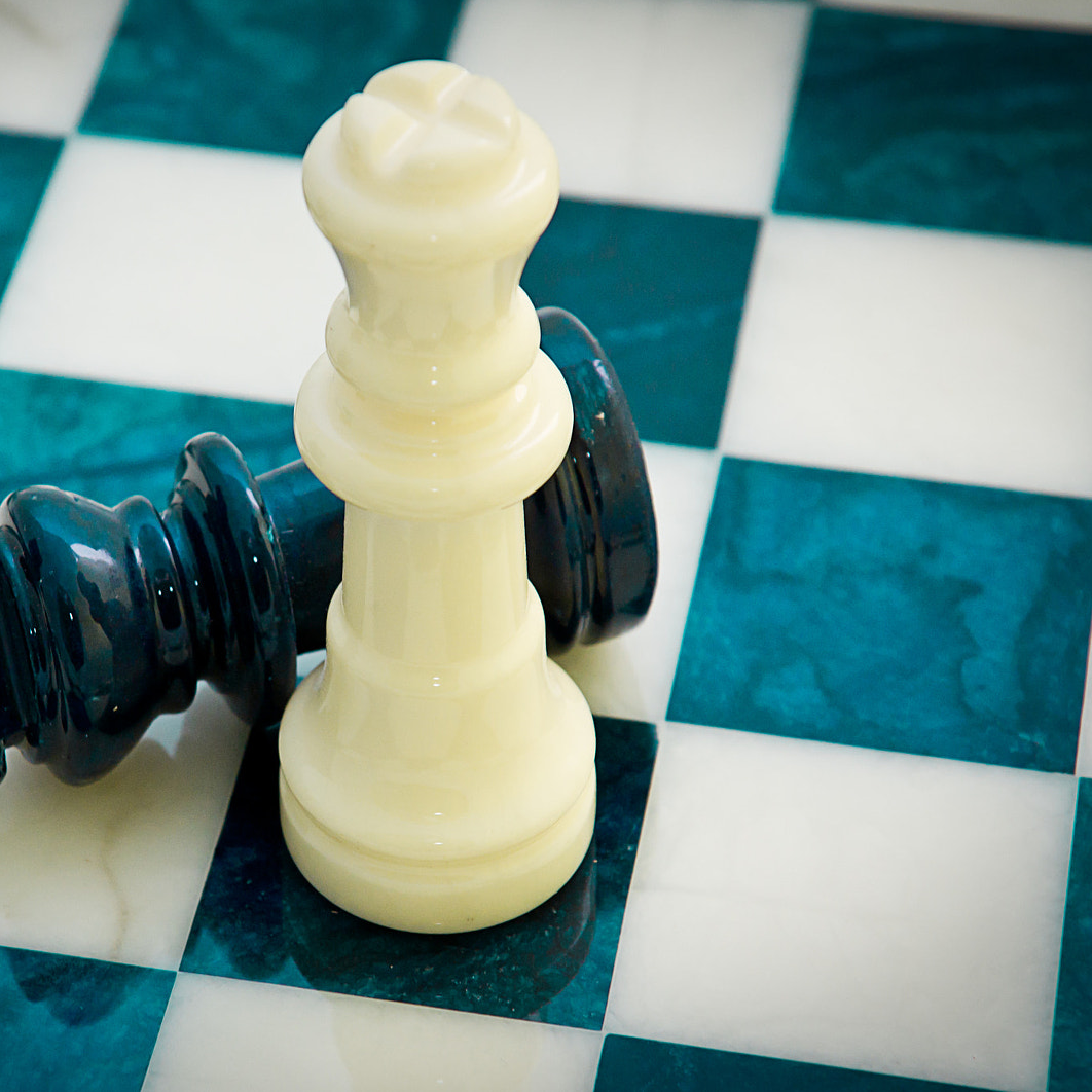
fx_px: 6853
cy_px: 544
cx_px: 353
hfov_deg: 9.1
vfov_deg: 9.1
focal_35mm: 192
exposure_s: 1/125
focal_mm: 100
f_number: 8
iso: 400
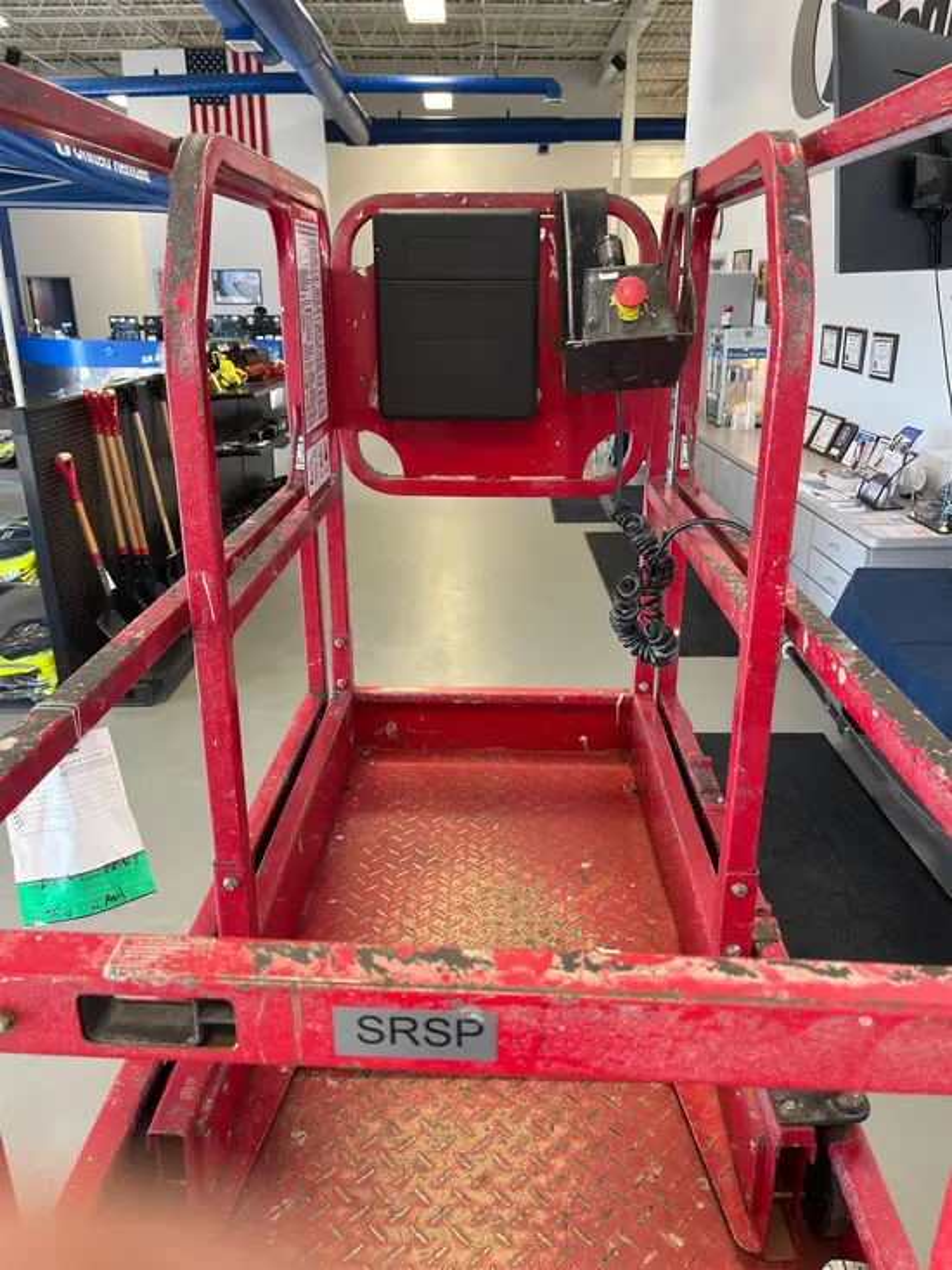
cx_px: 476
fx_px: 953
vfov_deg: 67.3
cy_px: 635
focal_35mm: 26
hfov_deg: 53.1
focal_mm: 5.1
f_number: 1.6
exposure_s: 1/120
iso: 125
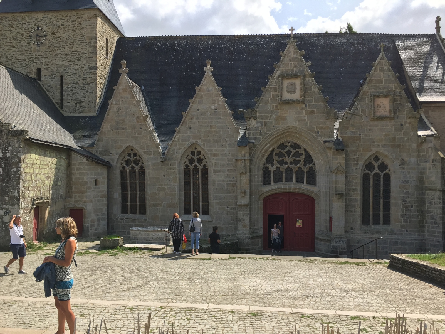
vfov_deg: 48.2
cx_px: 222
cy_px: 167
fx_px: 373
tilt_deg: +0.6
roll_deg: -1.0
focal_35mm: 29
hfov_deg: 61.7
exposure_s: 1/1464
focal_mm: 4.15
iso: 32
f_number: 2.2
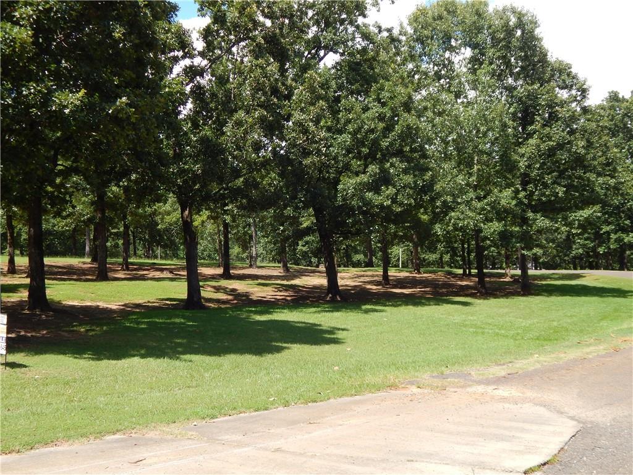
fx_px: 695
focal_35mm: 38
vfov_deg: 37.7
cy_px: 238
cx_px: 316
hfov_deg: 49.0
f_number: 3.4
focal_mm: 6.8
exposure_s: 1/640
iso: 125
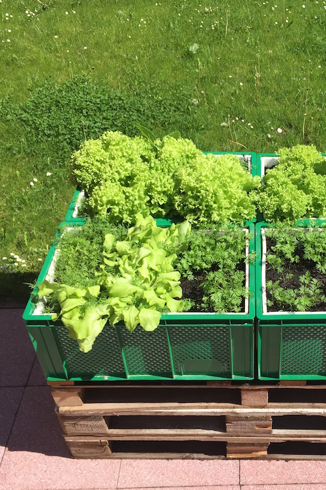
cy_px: 248
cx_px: 253
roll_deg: -1.4
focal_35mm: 41
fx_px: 557
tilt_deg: -42.9
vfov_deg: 47.4
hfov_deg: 31.9
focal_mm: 4.15
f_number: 2.2
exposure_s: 1/1883
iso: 32
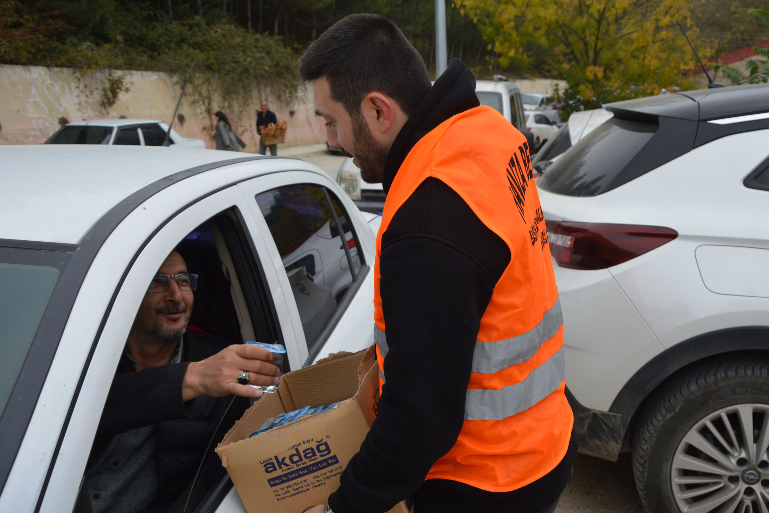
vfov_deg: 40.0
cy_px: 256
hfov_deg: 57.2
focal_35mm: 33
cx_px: 384
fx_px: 705
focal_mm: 22
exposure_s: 1/200
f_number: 7.1
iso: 100
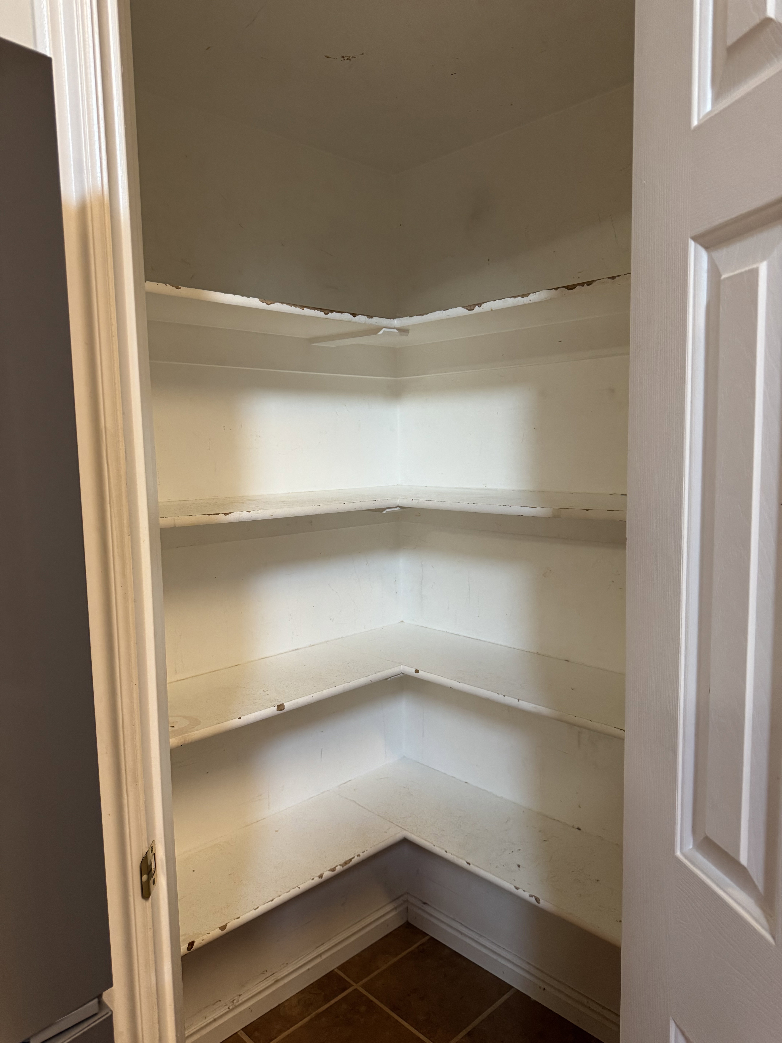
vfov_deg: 71.6
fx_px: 723
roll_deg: +2.3
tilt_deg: -6.2
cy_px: 522
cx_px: 391
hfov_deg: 56.8
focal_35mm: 24
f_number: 1.78
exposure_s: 1/60
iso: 320
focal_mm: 6.76
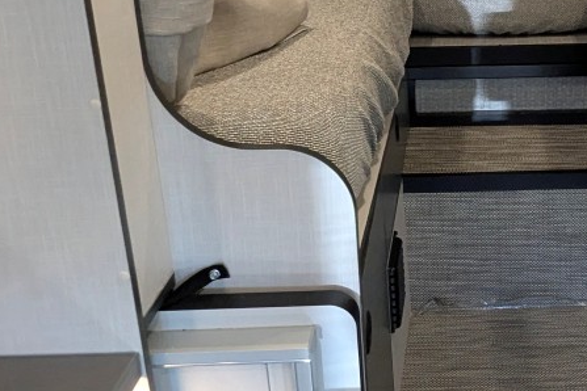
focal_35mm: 52
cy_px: 115
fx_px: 848
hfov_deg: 36.6
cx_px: 489
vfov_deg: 25.8
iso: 478
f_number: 2.2
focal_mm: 2.35
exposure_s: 1/170
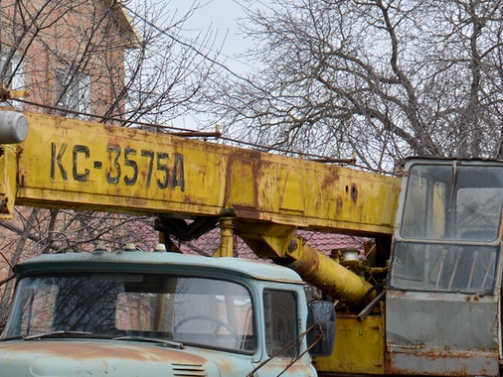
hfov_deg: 15.9
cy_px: 302
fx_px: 1788
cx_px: 81
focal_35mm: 123
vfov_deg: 12.0
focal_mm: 32
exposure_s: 1/200
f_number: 7.1
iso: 200
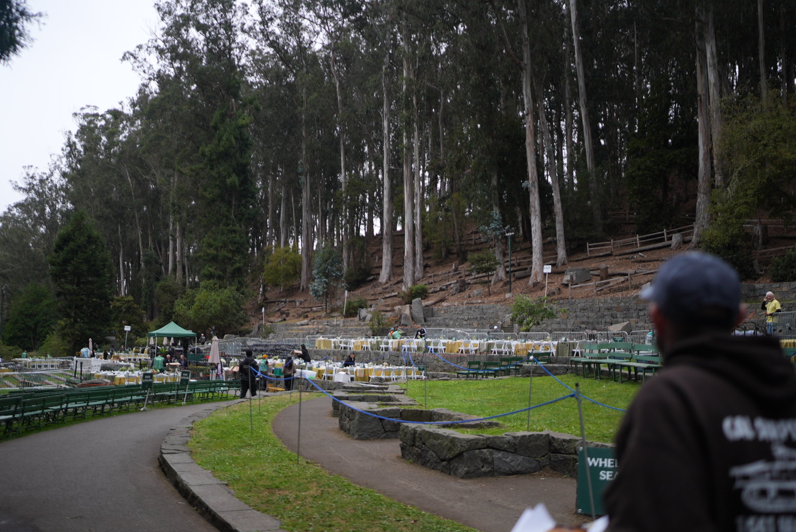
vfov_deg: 37.9
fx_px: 774
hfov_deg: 54.4
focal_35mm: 35
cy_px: 266
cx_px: 398
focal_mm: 35
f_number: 1.4
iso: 320
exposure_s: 1/3200
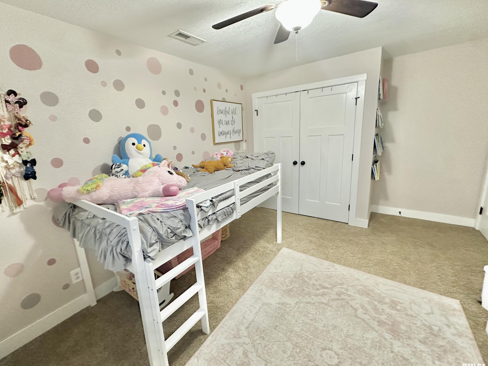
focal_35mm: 15
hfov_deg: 98.0
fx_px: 211
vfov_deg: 81.7
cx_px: 227
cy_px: 176
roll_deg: +3.6
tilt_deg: -11.7
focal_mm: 2.22
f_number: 2.2
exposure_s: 1/60
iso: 500
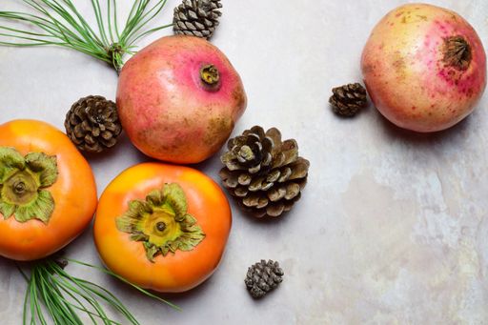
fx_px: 1016
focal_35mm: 75
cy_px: 162
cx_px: 244
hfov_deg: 27.0
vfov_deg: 18.2
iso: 100
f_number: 14
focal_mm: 50
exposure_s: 1/3.33
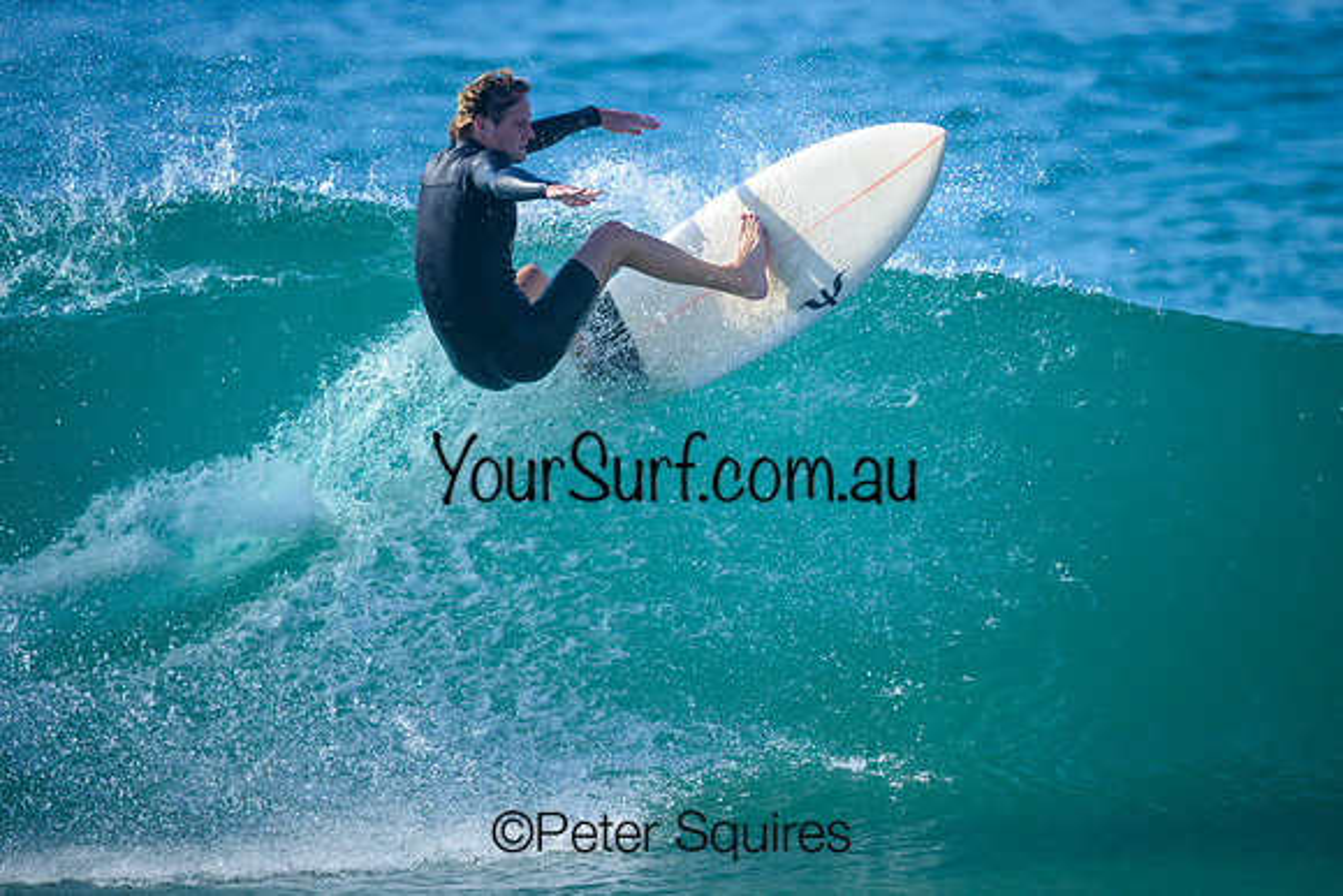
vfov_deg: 1.7
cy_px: 448
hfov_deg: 2.6
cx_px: 672
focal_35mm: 800
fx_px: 29850
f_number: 6.3
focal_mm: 800
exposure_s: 1/2500
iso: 500
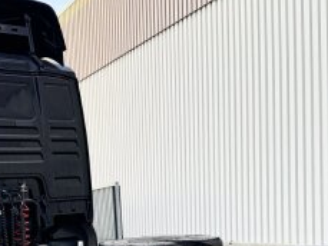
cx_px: 74
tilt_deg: -4.4
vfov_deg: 21.3
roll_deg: +1.2
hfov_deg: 28.4
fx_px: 635
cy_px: 240
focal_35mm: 67
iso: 80
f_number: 1.78
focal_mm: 6.76
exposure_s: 1/340
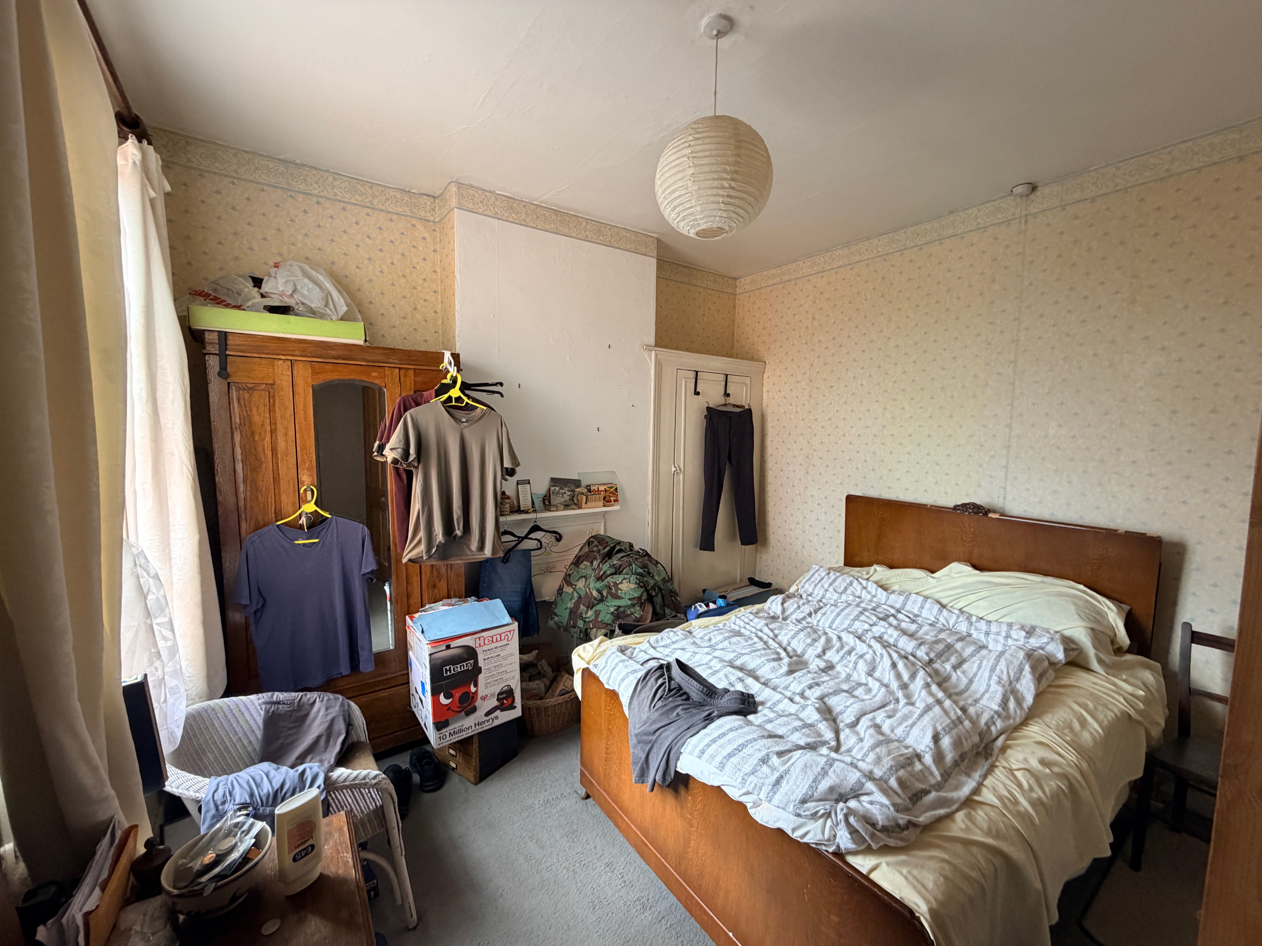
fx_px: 510
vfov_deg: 85.7
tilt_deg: -3.4
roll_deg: -1.1
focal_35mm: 14
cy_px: 473
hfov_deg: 102.1
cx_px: 631
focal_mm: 2.22
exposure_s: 1/121
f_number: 2.2
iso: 200
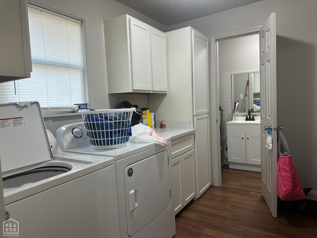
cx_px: 158
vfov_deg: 56.8
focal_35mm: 24
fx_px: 220
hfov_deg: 71.6
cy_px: 119
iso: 125
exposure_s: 1/60
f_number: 1.78
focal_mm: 6.86
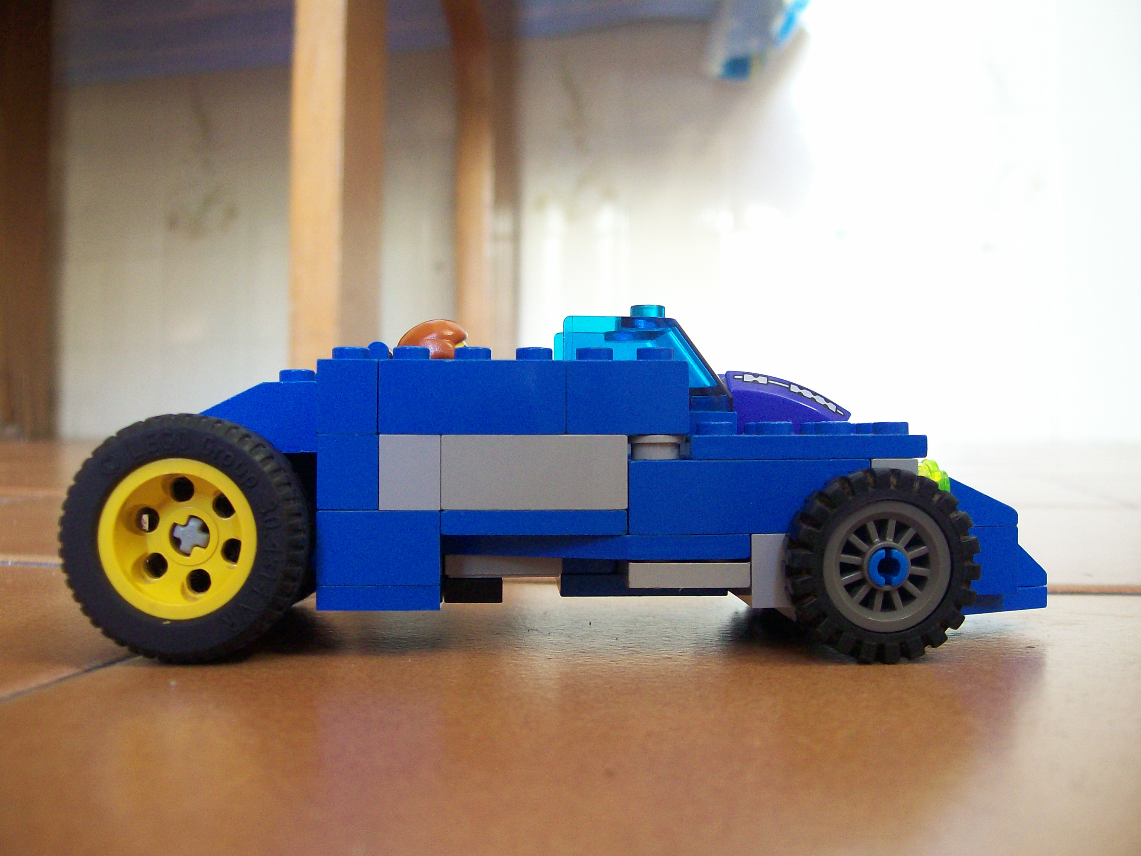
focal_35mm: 36
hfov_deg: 51.4
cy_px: 428
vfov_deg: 39.7
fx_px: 1187
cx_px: 570
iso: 160
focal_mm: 6
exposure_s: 1/18.3
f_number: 2.7
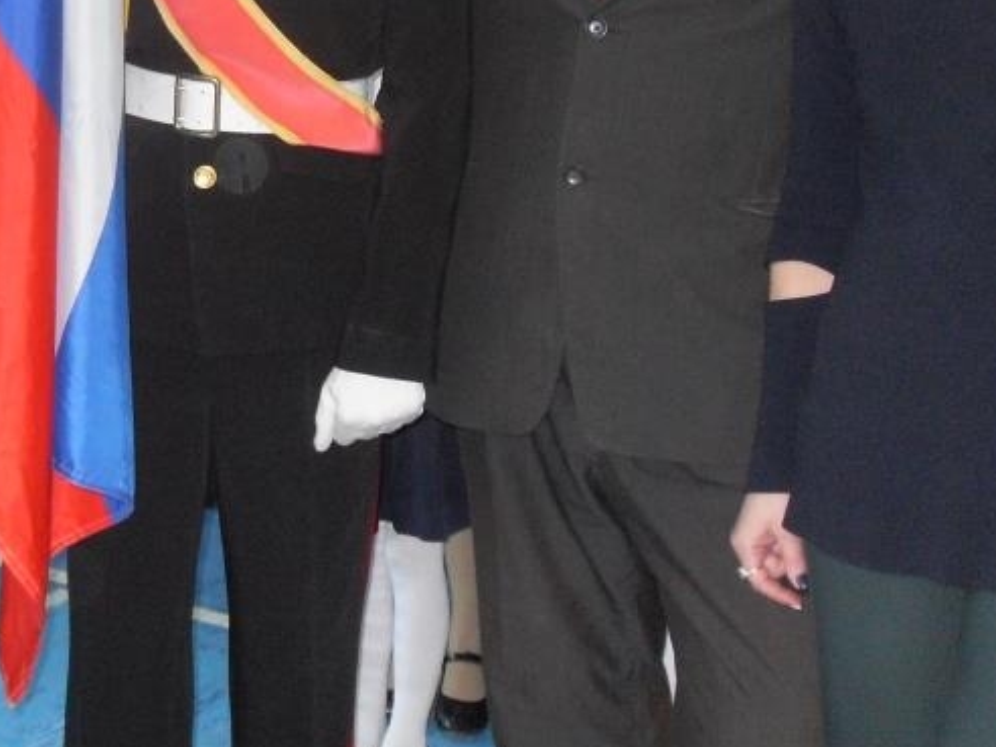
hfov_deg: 25.0
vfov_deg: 18.7
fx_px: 2216
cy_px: 16
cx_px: 249
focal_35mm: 77
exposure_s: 1/45
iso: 200
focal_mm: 6.3
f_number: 2.8
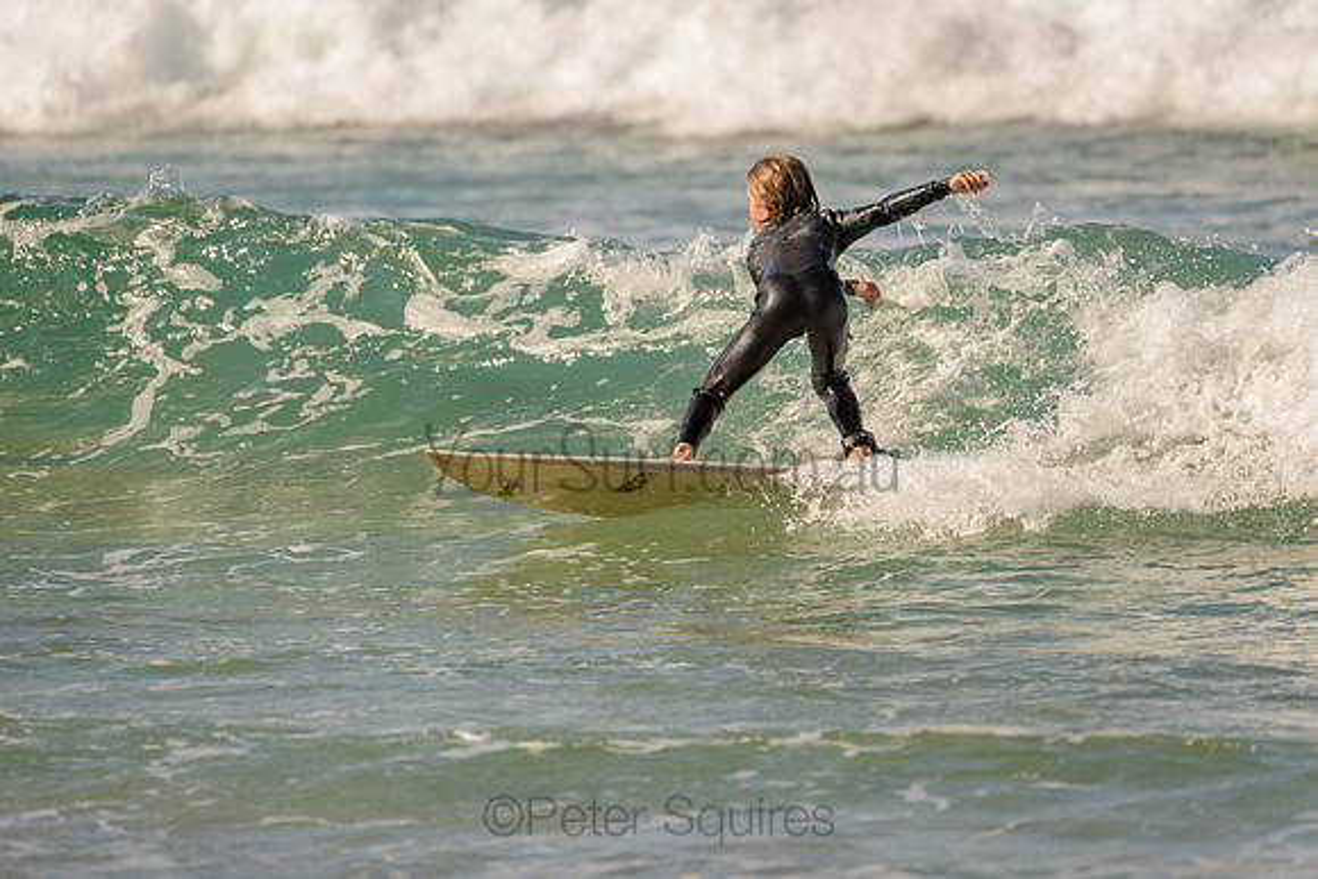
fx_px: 22460
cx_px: 808
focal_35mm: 613
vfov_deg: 2.2
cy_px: 340
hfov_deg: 3.4
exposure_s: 1/2000
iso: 100
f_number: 5.6
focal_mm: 500
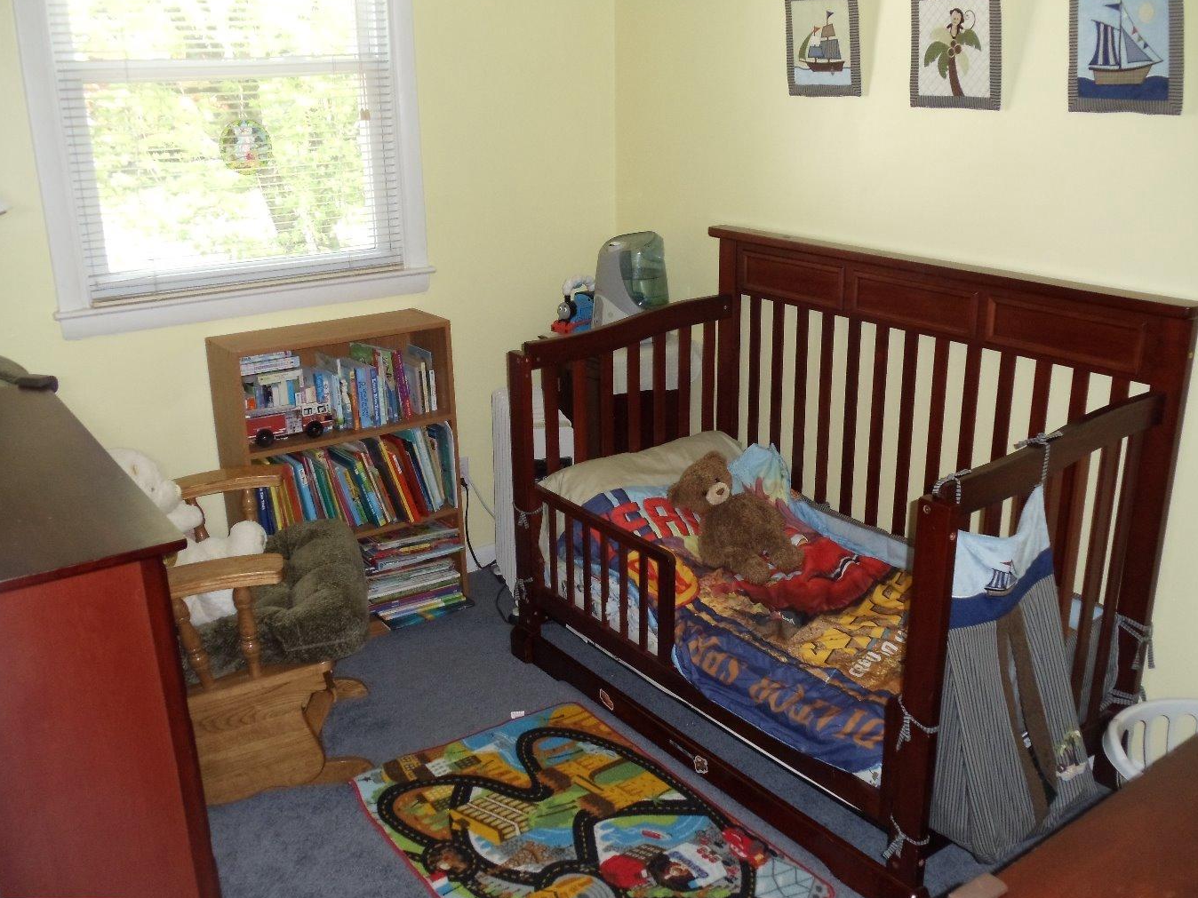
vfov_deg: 30.9
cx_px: 609
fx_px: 1627
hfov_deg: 40.4
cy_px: 472
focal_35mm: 47
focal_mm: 6
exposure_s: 1/30
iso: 200
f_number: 3.5
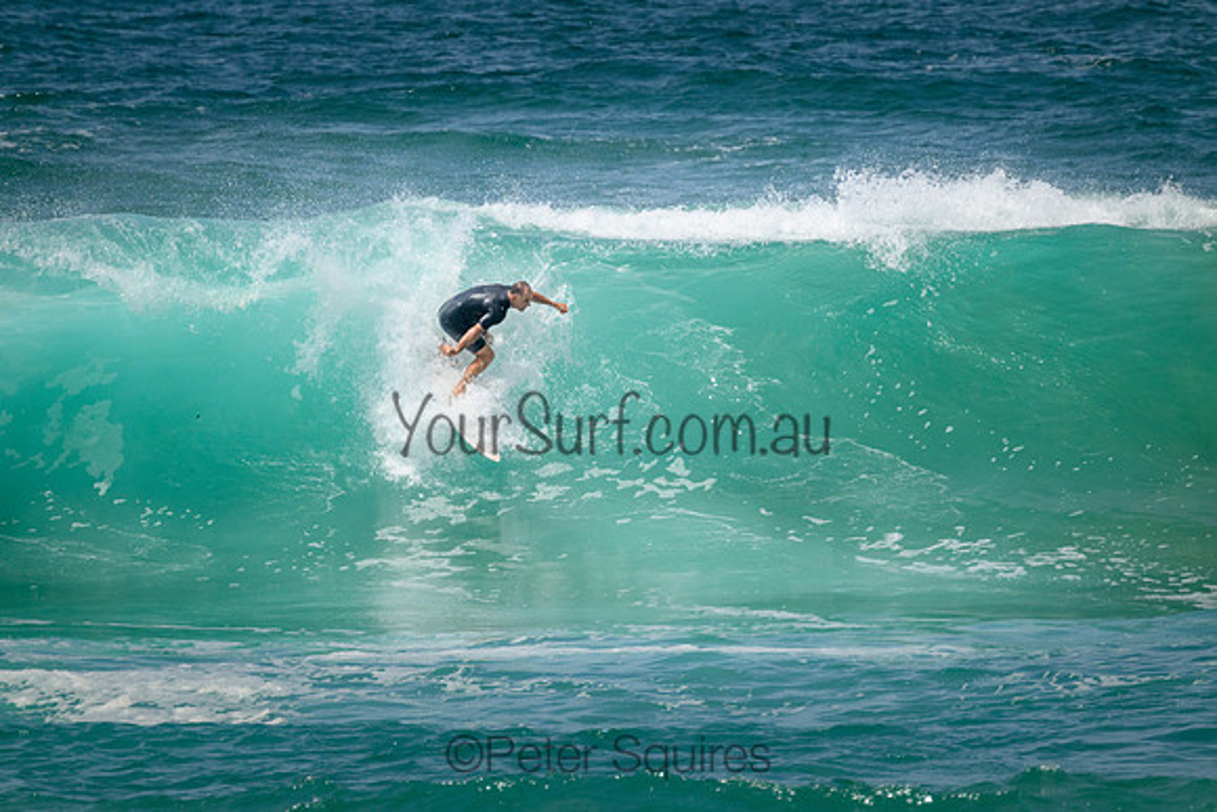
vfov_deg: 1.7
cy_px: 406
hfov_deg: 2.6
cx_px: 608
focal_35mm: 800
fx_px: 27050
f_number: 11
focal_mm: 800
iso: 720
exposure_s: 1/2000
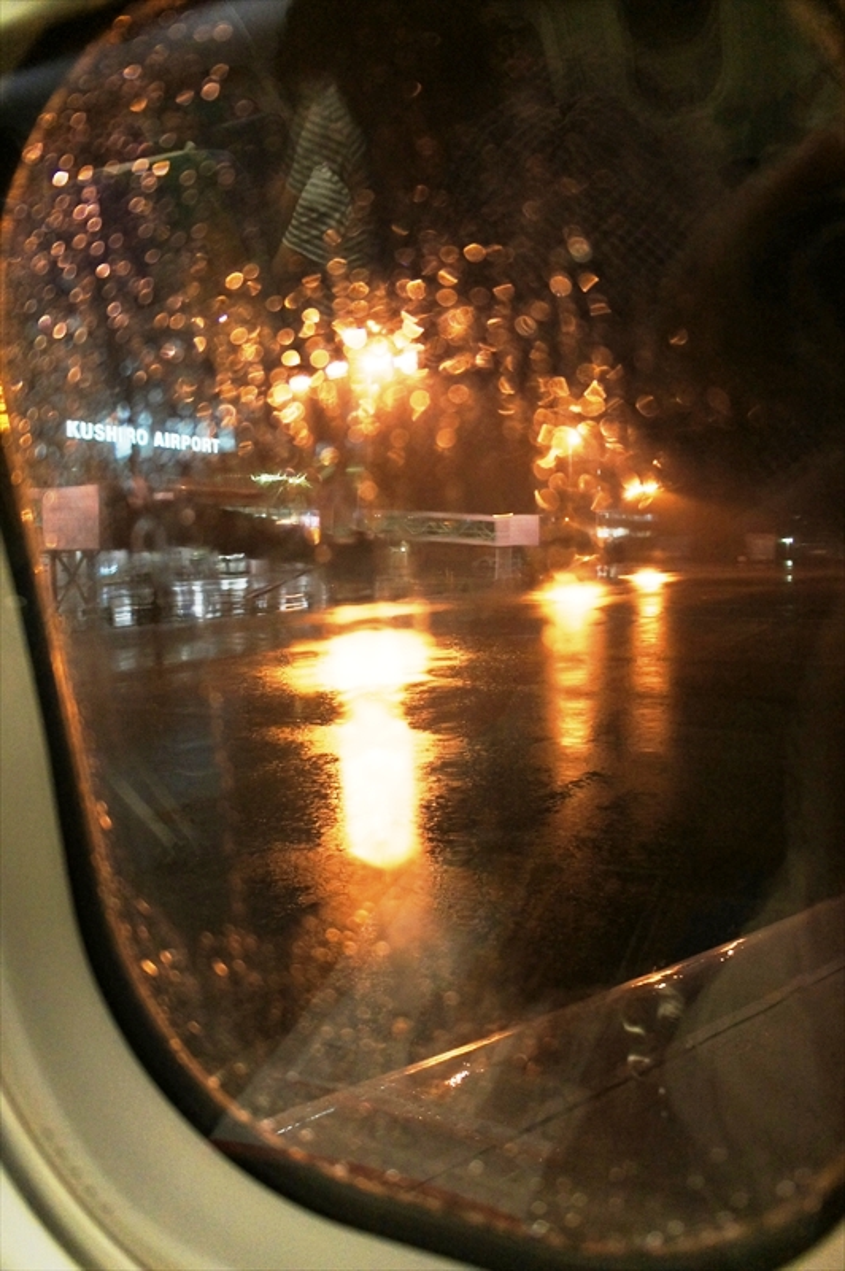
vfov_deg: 67.4
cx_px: 422
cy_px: 636
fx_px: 952
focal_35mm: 27
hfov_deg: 47.9
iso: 1600
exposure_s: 1/60
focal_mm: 18
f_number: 3.5
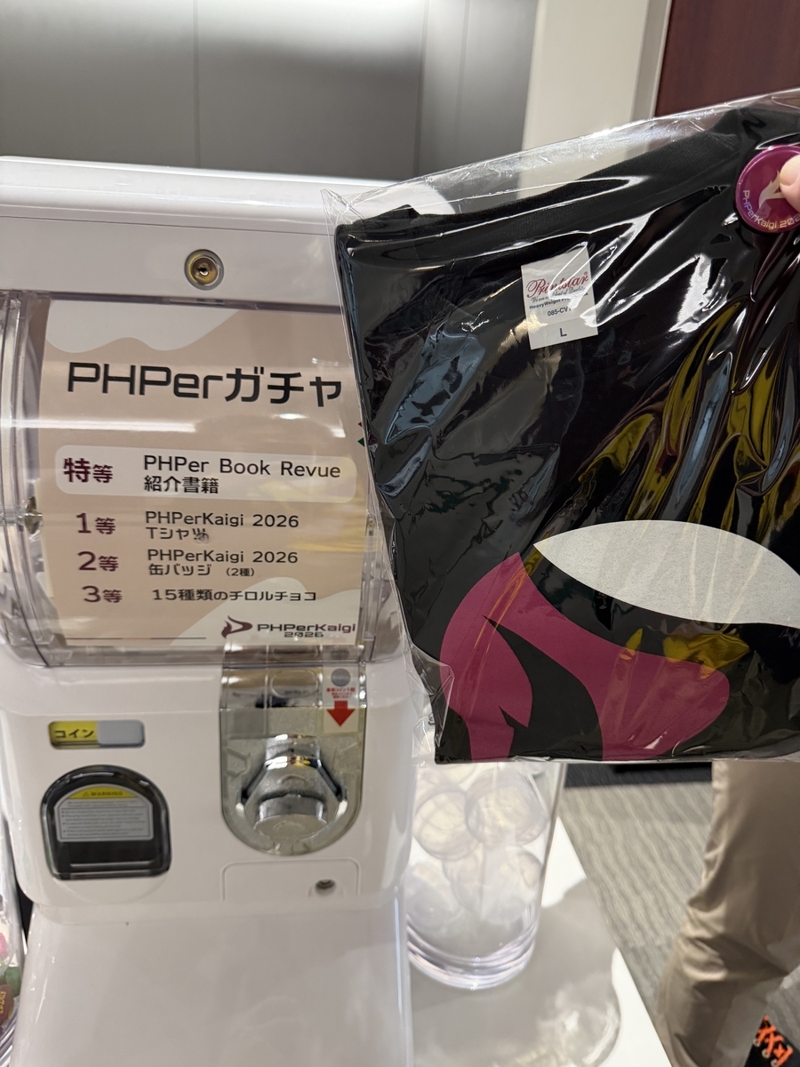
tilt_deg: -21.6
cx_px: 400
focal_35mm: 24
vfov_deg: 71.6
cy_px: 534
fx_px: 740
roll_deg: -4.7
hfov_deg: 56.8
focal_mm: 6.76
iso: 320
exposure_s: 1/59
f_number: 1.78
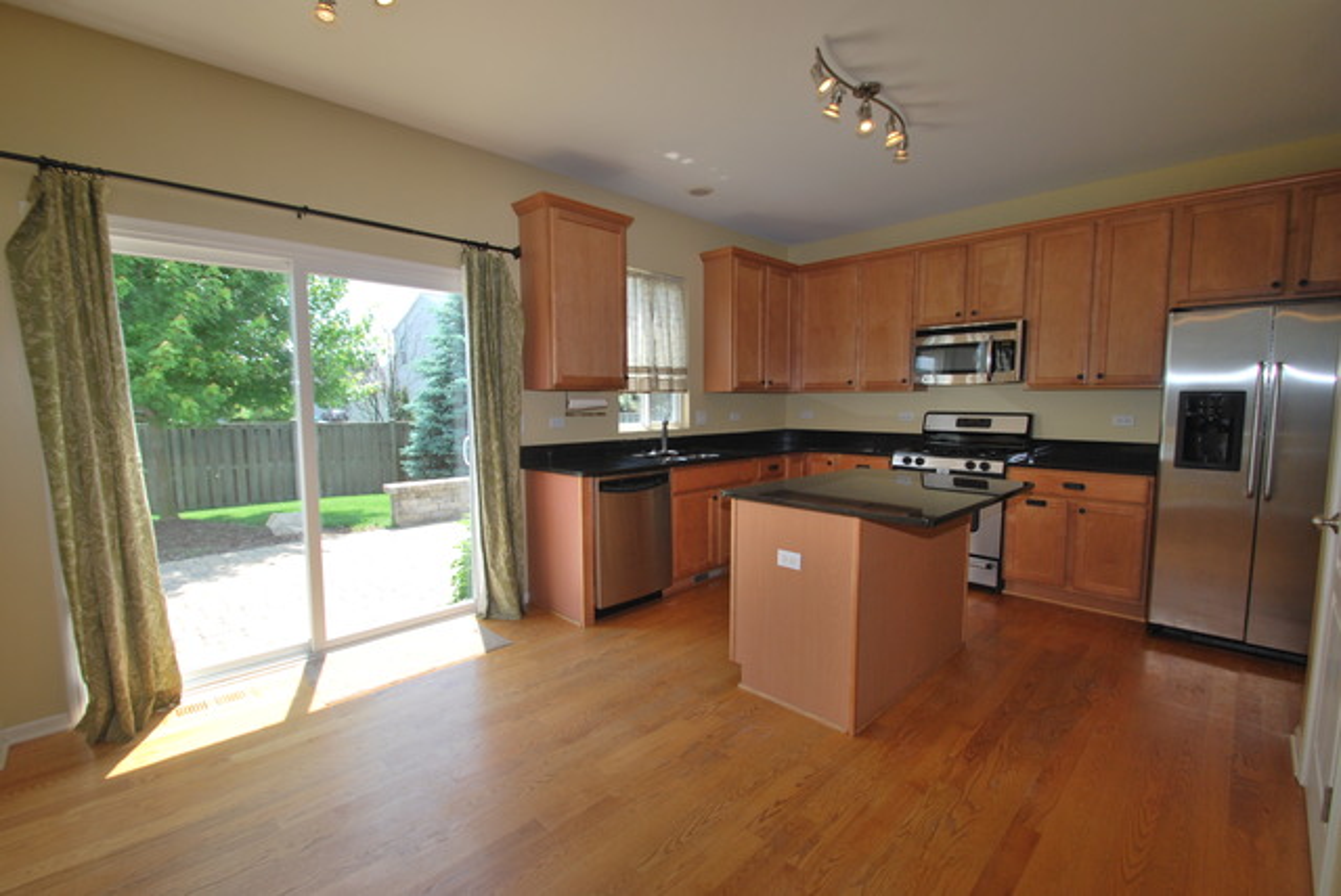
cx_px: 670
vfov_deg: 77.4
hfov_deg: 100.3
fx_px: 559
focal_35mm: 15
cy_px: 448
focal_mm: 10
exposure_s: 1/125
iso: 125
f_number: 5.6
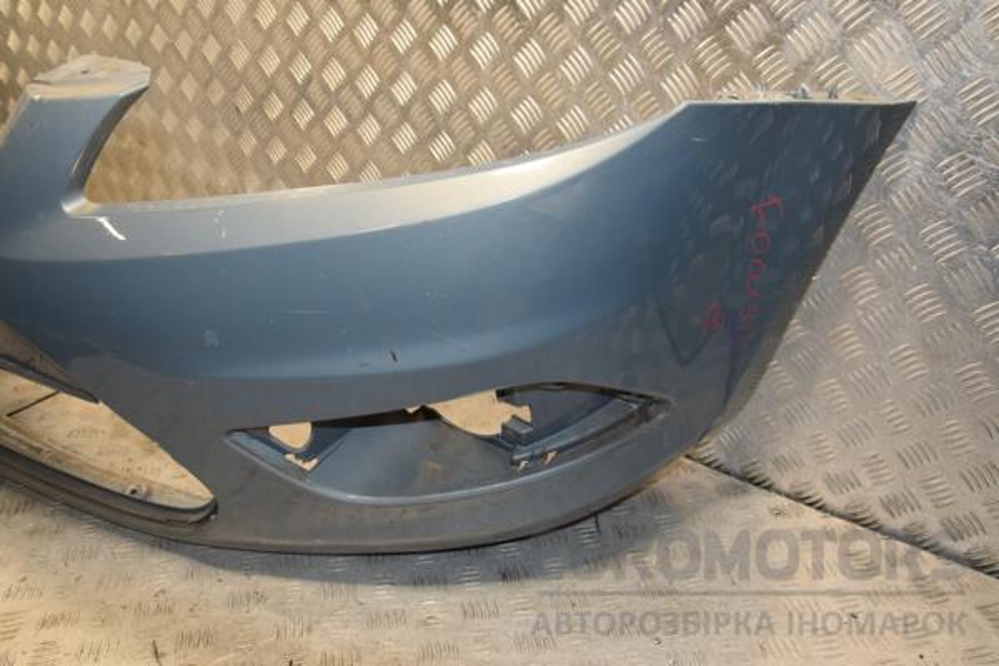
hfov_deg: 57.2
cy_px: 333
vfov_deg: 40.0
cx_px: 500
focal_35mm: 33
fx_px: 916
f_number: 5
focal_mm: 22
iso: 800
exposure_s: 1/200
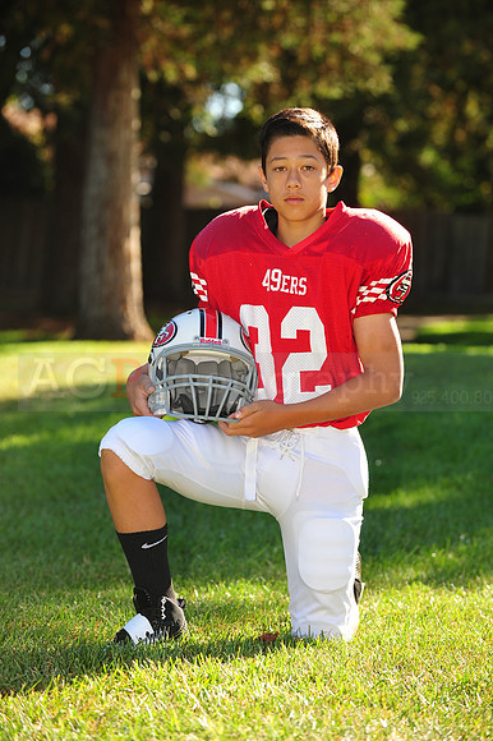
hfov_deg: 10.1
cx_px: 246
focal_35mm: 135
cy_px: 370
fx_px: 2776
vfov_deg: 15.2
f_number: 4.5
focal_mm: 135
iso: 200
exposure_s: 1/320
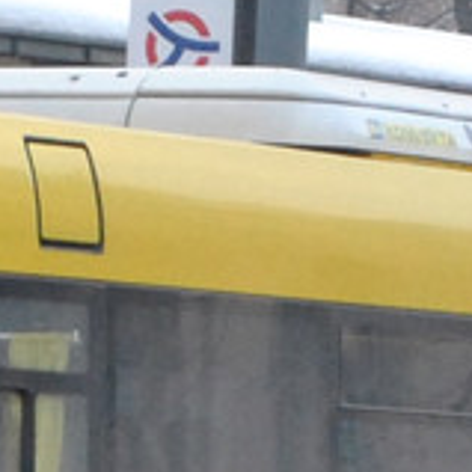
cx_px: 255
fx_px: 8148
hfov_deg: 3.3
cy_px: 389
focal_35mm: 528
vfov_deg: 3.3
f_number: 5.6
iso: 800
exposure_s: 1/320
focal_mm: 55
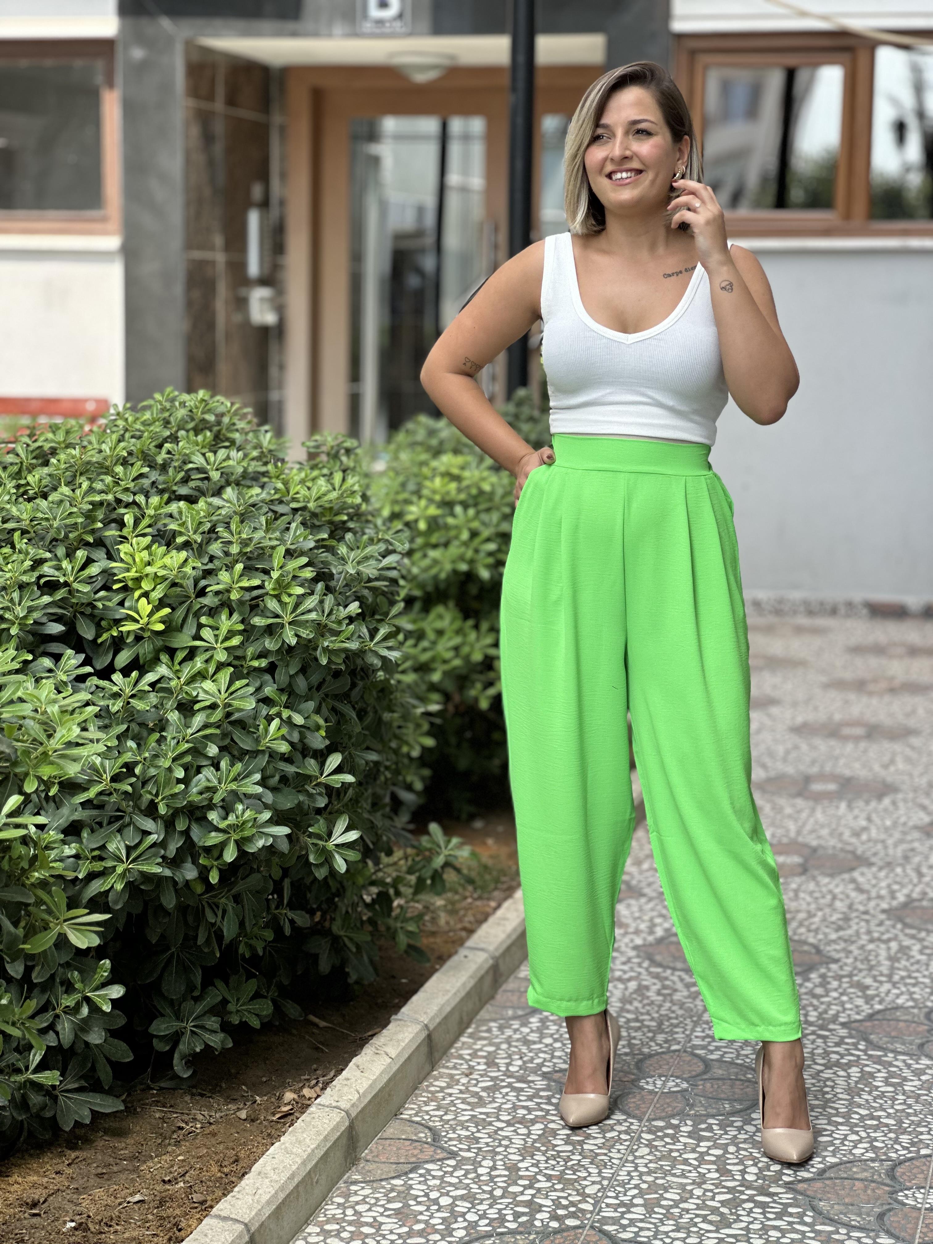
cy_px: 622
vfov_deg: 25.3
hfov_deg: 19.1
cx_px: 466
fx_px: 2767
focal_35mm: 77
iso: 40
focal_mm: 9
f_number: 2.8
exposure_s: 1/121
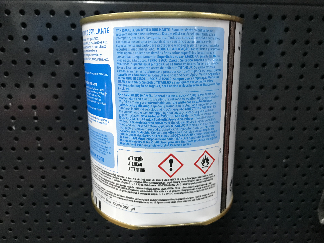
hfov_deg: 63.4
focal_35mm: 28
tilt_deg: -16.5
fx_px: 262
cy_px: 122
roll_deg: +0.0
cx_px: 162
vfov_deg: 49.7
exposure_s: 1/17
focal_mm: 3.99
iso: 80
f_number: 1.8
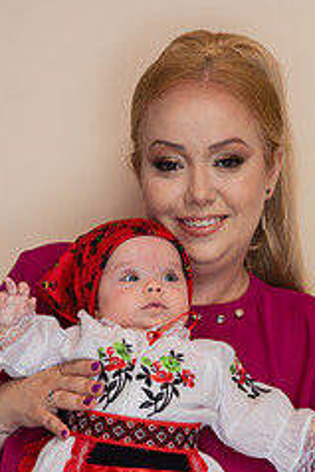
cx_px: 162
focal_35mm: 123
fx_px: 1612
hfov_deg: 11.2
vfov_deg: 16.5
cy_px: 361
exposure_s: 1/200
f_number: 3.2
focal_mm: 65
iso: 400
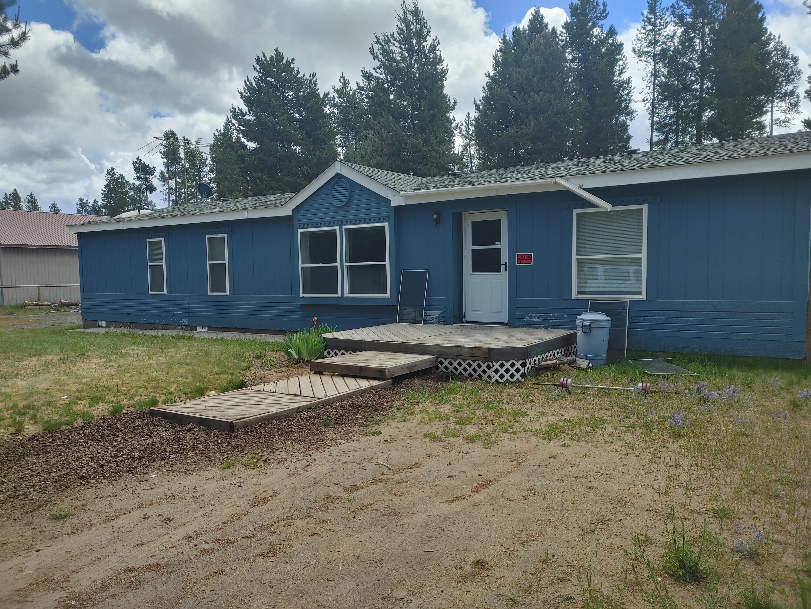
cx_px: 406
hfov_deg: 67.3
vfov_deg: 53.1
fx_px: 609
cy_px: 304
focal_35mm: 26
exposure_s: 1/1370
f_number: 1.8
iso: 50
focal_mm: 5.58
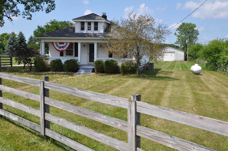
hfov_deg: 43.7
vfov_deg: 29.8
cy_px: 76
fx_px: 285
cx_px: 114
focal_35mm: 45
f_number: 10
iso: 200
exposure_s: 1/400
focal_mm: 30
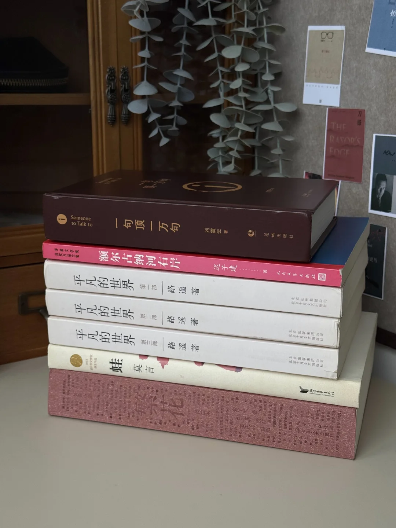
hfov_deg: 30.3
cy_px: 264
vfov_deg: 39.7
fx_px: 732
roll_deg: -0.1
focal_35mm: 48
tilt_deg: -13.0
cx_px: 198
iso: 64
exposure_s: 1/1395
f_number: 1.78
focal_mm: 6.76
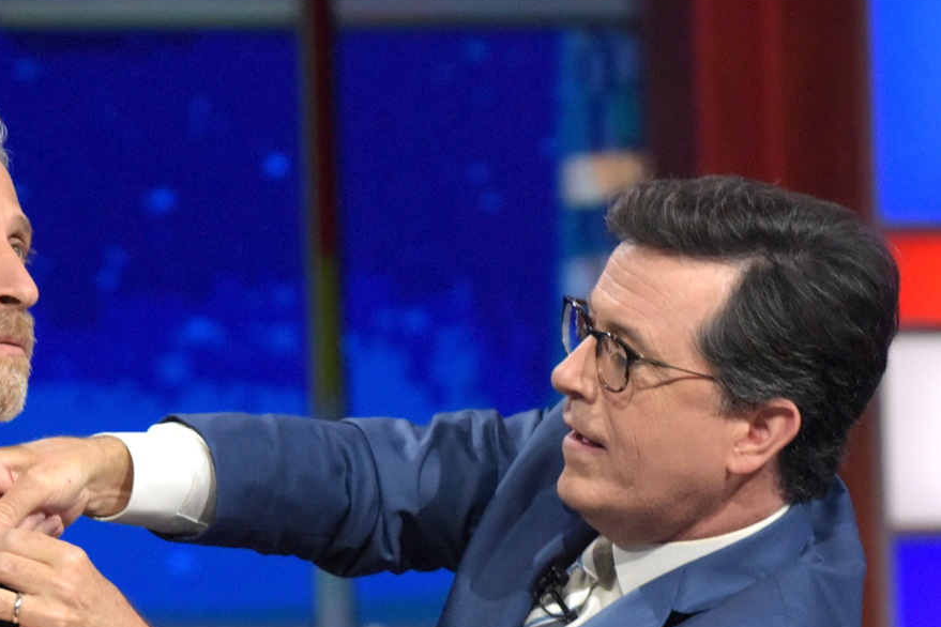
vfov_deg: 3.9
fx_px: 9226
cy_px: 553
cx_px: 276
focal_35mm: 353
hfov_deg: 5.8
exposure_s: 1/400
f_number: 4
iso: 6400
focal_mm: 155
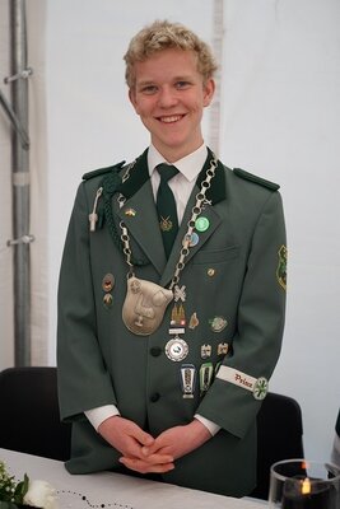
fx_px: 1061
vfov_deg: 27.0
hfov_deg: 18.2
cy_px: 254
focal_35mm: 75
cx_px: 170
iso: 320
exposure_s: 1/80
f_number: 4
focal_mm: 75
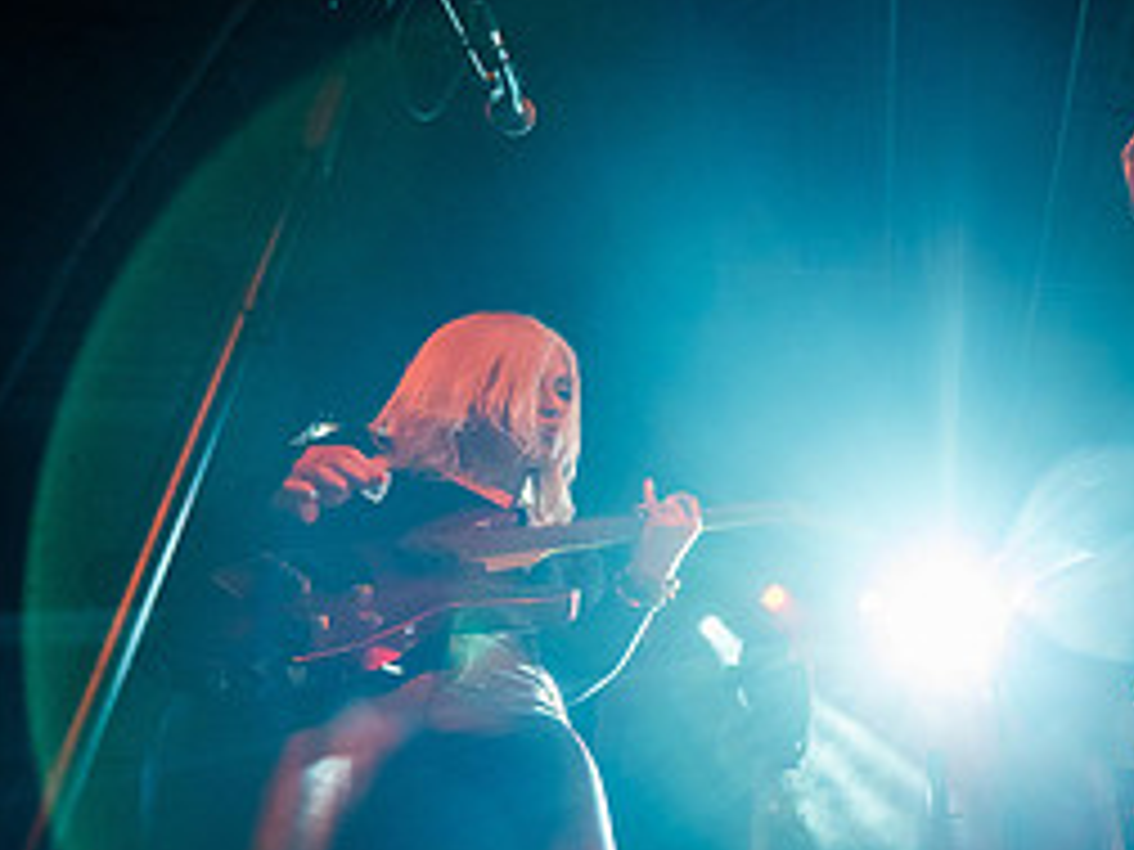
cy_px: 569
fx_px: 1016
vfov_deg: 44.8
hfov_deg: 47.6
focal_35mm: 31
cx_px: 1152
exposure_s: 1/320
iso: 2000
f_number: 2.8
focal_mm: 14
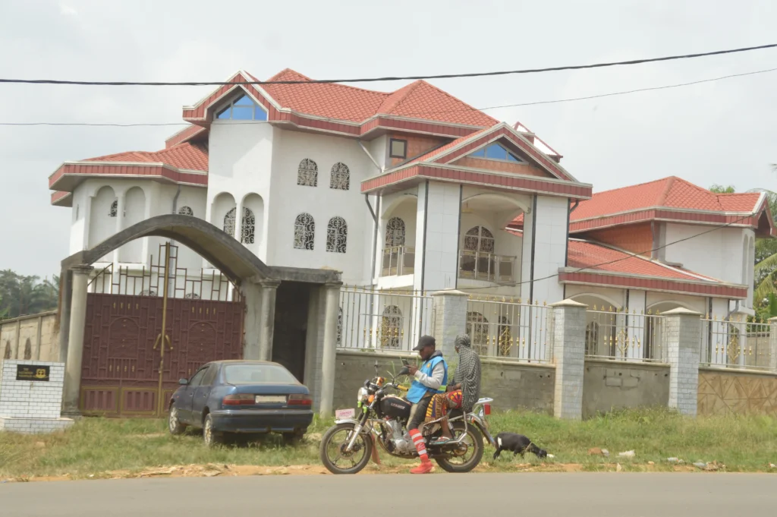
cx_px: 388
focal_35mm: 63
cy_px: 258
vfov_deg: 21.5
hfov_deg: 31.9
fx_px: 1359
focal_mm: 42
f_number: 8
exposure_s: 1/250
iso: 100
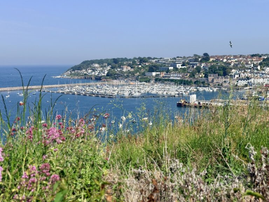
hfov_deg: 39.7
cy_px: 101
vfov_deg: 30.3
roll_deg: +0.7
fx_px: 373
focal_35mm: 48
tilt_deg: -5.0
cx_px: 134
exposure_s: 1/7874
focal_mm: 6.76
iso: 64
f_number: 1.78
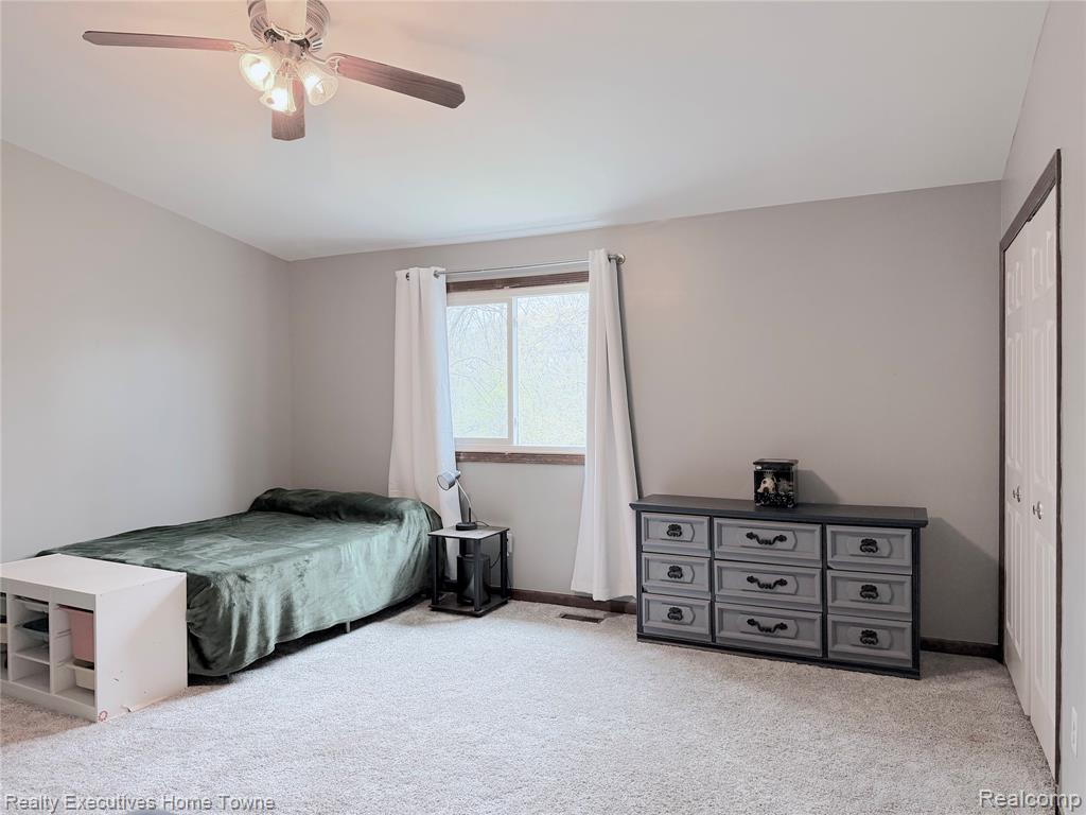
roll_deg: +1.2
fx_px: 753
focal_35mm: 24
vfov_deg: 56.8
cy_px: 408
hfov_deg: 71.6
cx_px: 543
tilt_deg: -0.2
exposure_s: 1/60
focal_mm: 6.76
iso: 200
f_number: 1.78
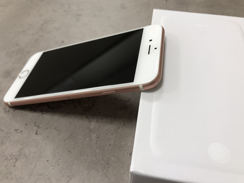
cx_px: 120
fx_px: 204
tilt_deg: -49.1
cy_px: 89
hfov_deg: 61.7
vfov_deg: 48.2
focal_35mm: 29
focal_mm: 4
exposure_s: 1/33
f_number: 1.8
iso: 32
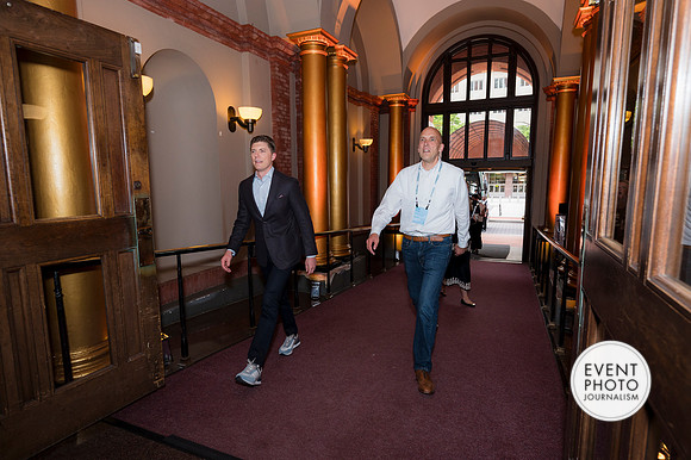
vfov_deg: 62.3
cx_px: 345
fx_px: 381
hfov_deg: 84.4
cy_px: 231
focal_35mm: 20
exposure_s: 1/100
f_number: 5
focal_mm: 19.5
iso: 800
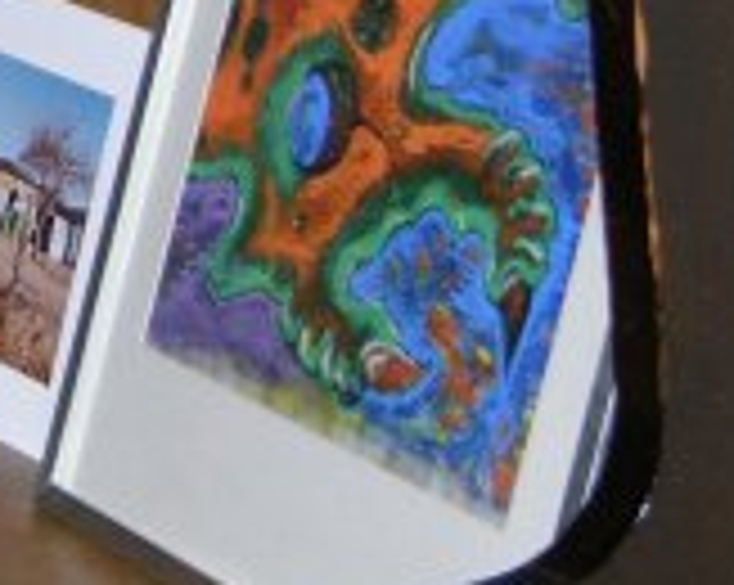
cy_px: -232
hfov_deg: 8.6
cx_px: -329
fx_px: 4773
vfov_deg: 6.9
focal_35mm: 220
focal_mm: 16.8
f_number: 3.2
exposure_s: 1/120
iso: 200
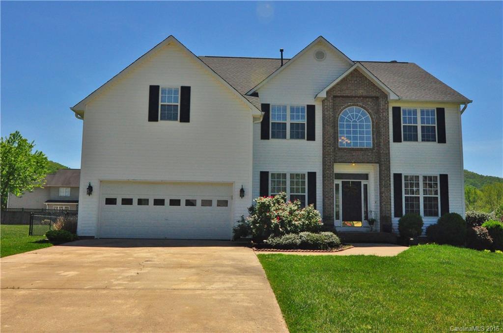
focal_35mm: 33
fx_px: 460
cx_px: 252
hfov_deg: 57.3
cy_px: 166
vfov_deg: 39.8
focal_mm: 22
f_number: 14
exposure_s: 1/800
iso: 2000
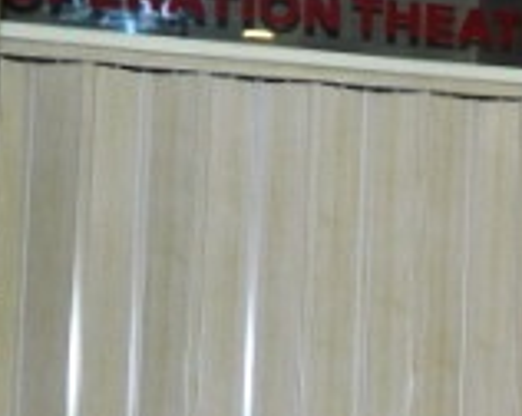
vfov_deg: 15.7
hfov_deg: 19.1
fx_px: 1497
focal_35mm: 97
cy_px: 333
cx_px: 558
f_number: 3.3
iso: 200
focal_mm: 6.2
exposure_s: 1/30
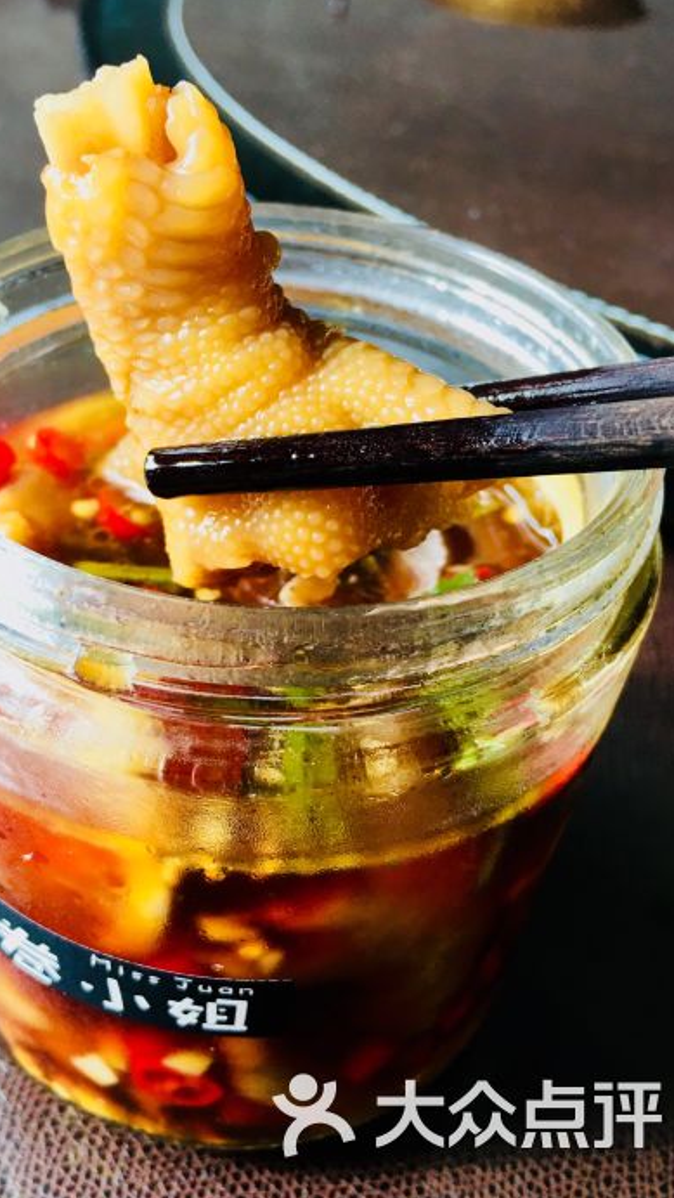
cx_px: 252
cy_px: 598
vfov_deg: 61.0
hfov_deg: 36.5
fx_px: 1016
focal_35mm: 32
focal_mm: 4.15
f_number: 2.2
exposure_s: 1/33
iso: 25
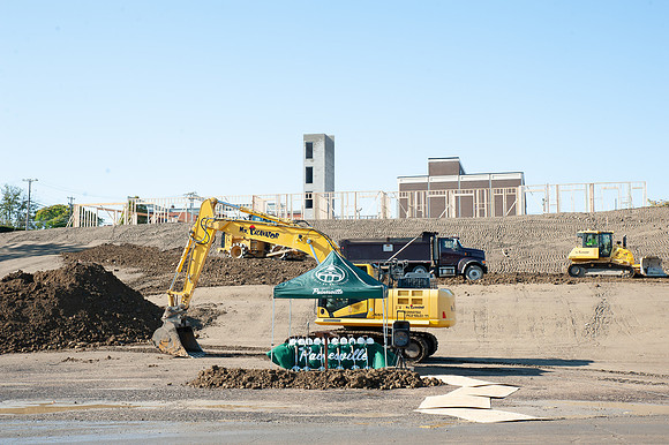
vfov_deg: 28.0
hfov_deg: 41.1
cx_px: 334
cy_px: 222
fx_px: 891
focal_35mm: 48
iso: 400
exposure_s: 1/250
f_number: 13
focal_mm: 48
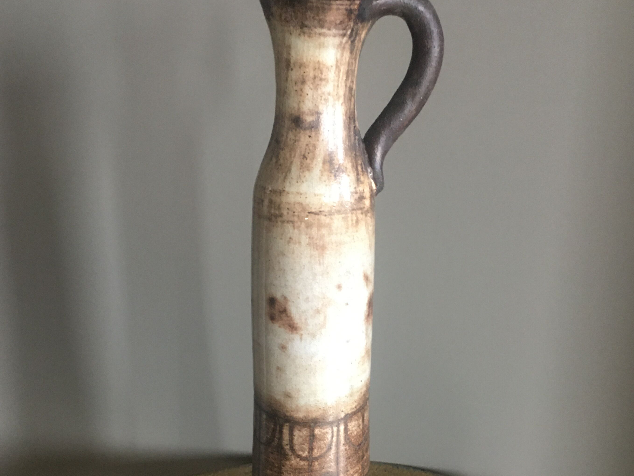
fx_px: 788
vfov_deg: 33.2
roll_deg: -0.9
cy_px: 335
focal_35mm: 43
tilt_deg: -23.0
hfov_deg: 43.8
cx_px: 327
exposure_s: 1/10
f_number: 2.2
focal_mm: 4.15
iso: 80
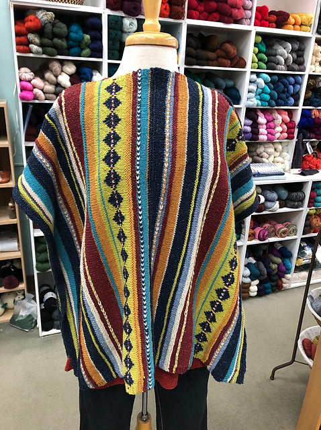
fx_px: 347
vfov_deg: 63.5
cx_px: 160
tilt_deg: -21.6
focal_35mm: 28
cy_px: 215
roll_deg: -2.8
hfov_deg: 49.6
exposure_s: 1/15
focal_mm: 3.99
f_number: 1.8
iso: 80
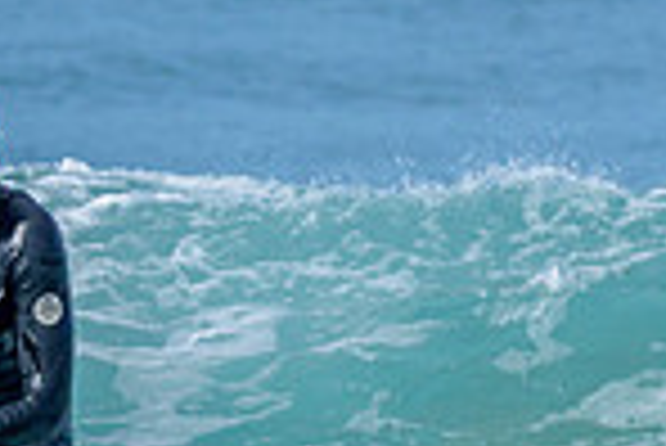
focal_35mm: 4296
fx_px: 79552
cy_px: 607
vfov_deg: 0.3
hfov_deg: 0.5
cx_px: -27
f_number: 6.3
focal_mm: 800
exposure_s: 1/2000
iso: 250
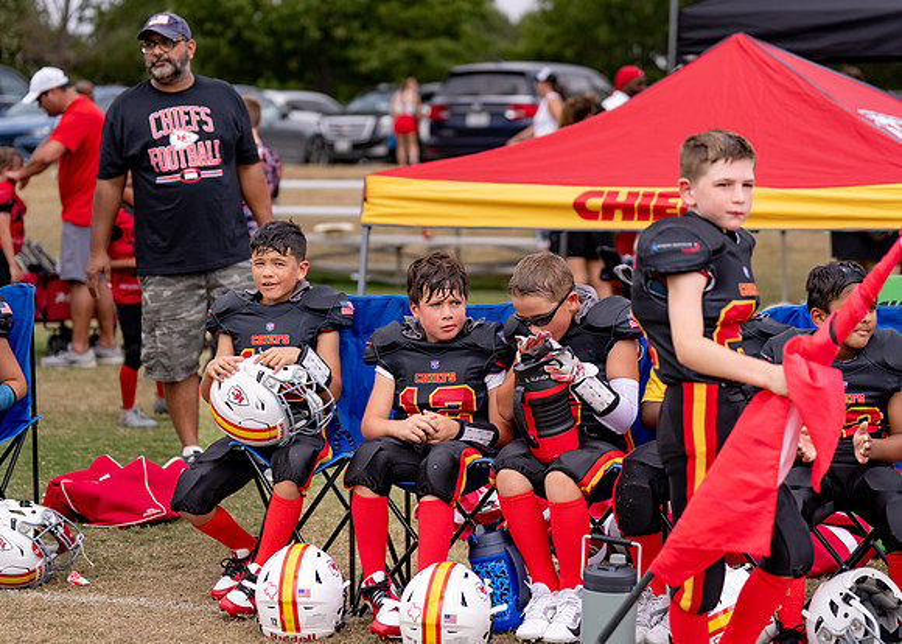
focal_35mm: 97
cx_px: 451
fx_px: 2485
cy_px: 322
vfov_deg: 14.8
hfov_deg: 20.6
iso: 100
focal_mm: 91
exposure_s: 1/1600
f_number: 2.8
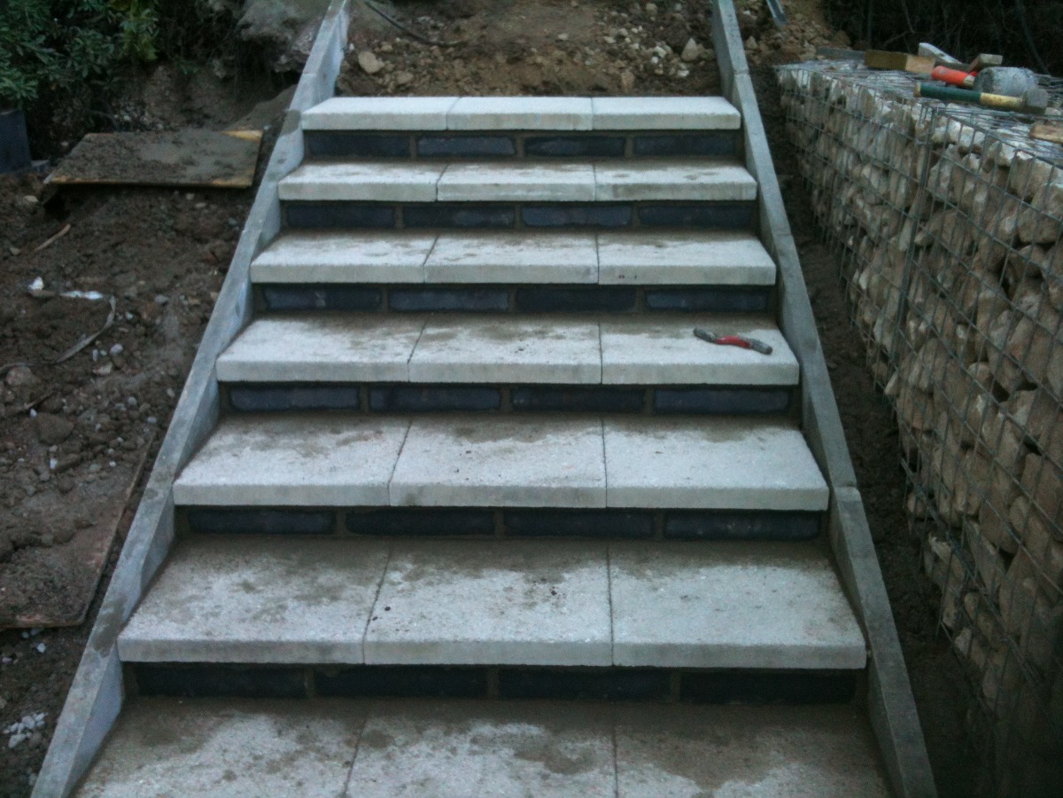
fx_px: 1075
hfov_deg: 52.6
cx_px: 532
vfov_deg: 40.7
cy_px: 399
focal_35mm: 35
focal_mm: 3.85
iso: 80
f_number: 2.8
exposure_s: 1/40
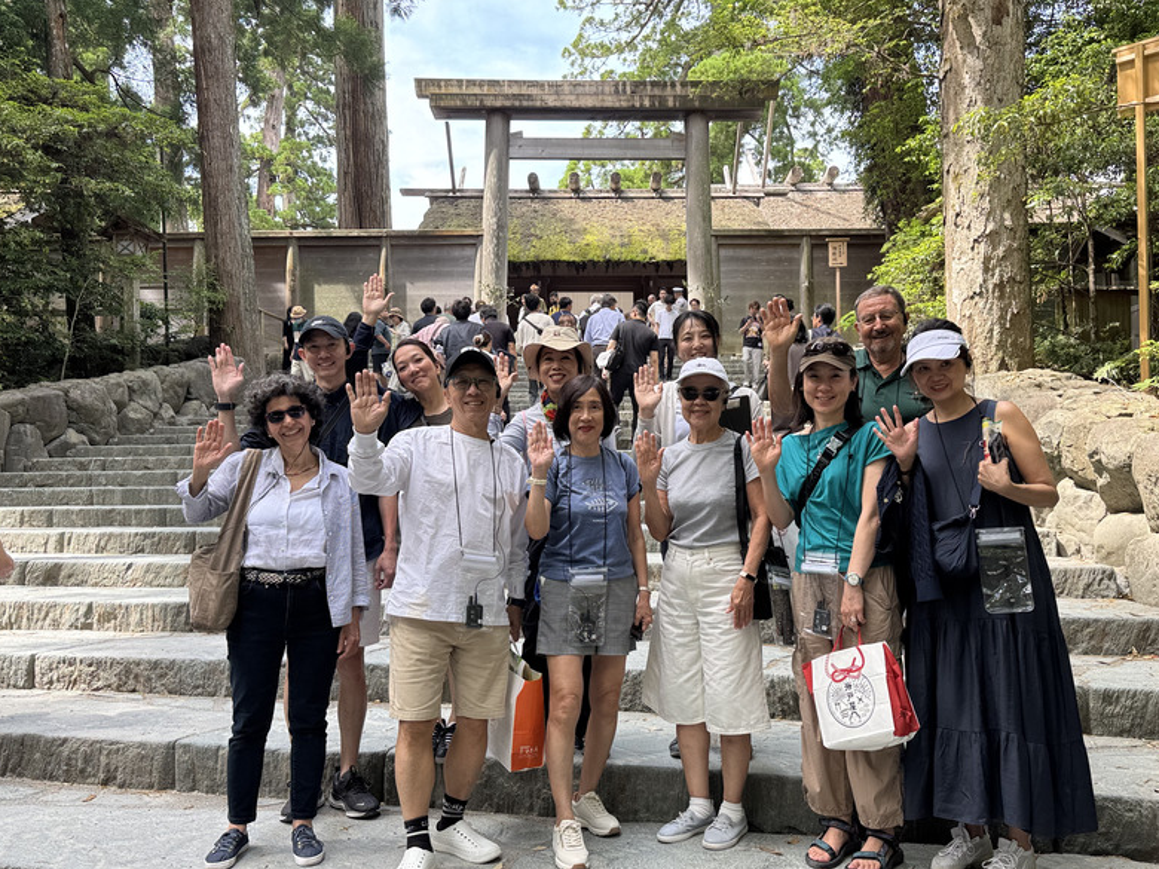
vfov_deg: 45.4
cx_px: 609
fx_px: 1038
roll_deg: +0.9
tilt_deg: +4.6
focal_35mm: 31
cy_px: 450
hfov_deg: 58.3
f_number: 1.78
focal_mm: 6.76
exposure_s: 1/309
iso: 80
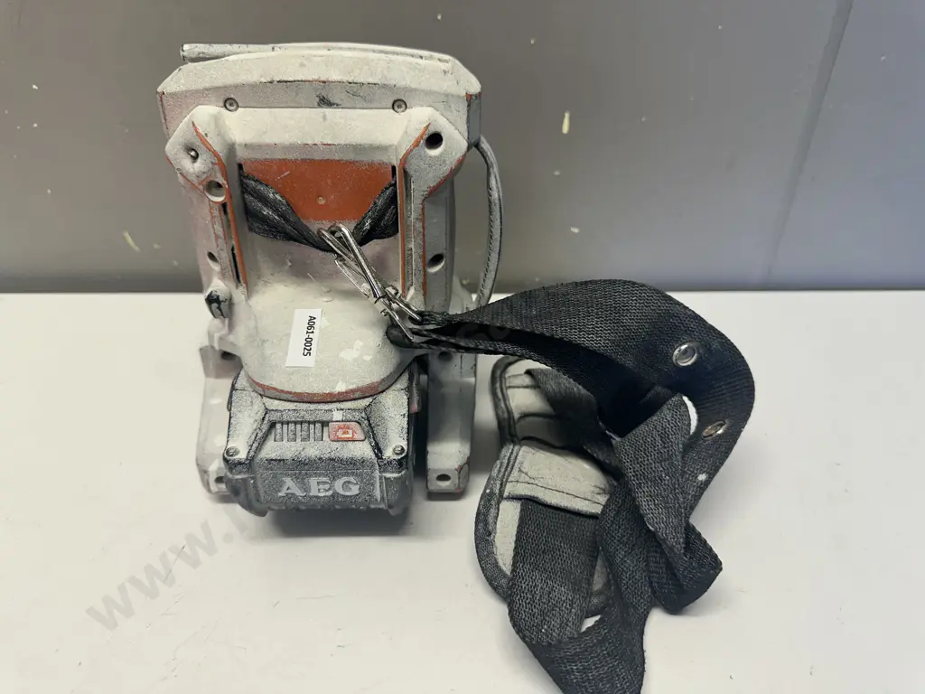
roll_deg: -1.6
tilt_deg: -32.8
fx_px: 641
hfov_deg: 71.6
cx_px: 462
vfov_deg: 56.8
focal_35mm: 24
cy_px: 347
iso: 125
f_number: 1.78
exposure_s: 1/100
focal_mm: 6.86
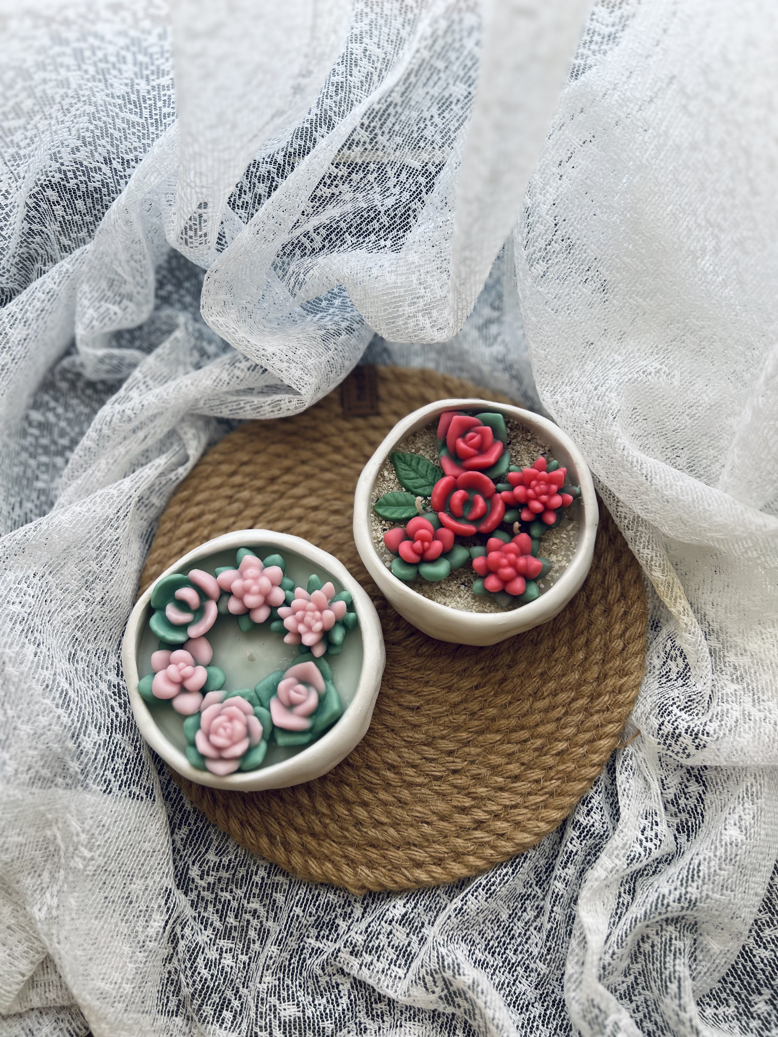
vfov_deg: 67.3
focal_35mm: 26
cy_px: 518
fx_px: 779
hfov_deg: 53.1
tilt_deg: -73.0
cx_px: 389
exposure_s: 1/121
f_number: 1.5
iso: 32
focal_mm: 5.7
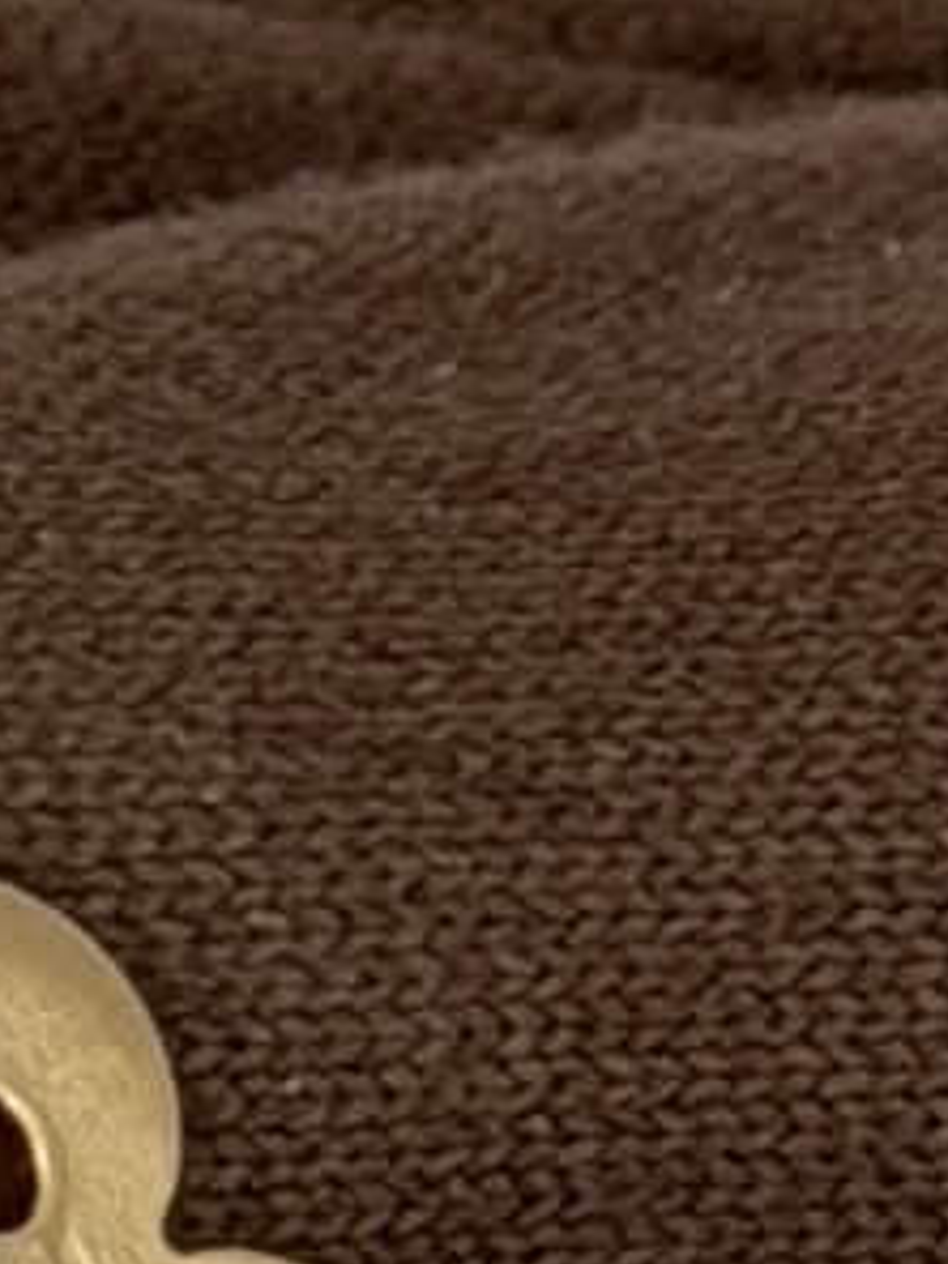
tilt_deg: -87.3
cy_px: 1529
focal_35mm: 278
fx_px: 10151
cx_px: -658
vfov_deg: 7.1
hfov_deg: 5.3
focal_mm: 6.76
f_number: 1.78
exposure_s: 1/553
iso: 64
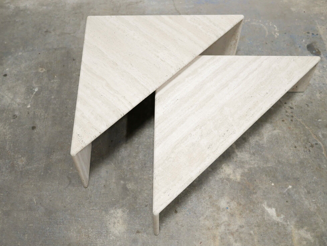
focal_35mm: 41
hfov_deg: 45.8
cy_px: 122
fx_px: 387
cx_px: 162
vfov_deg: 35.2
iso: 1250
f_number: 1.7
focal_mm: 20
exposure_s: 1/60
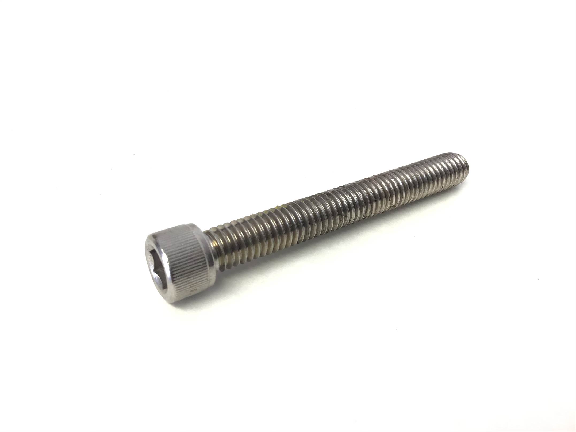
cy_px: 216
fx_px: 516
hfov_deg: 58.4
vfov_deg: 45.4
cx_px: 288
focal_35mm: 31
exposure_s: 1/50
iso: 32
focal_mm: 3.3
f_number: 2.4
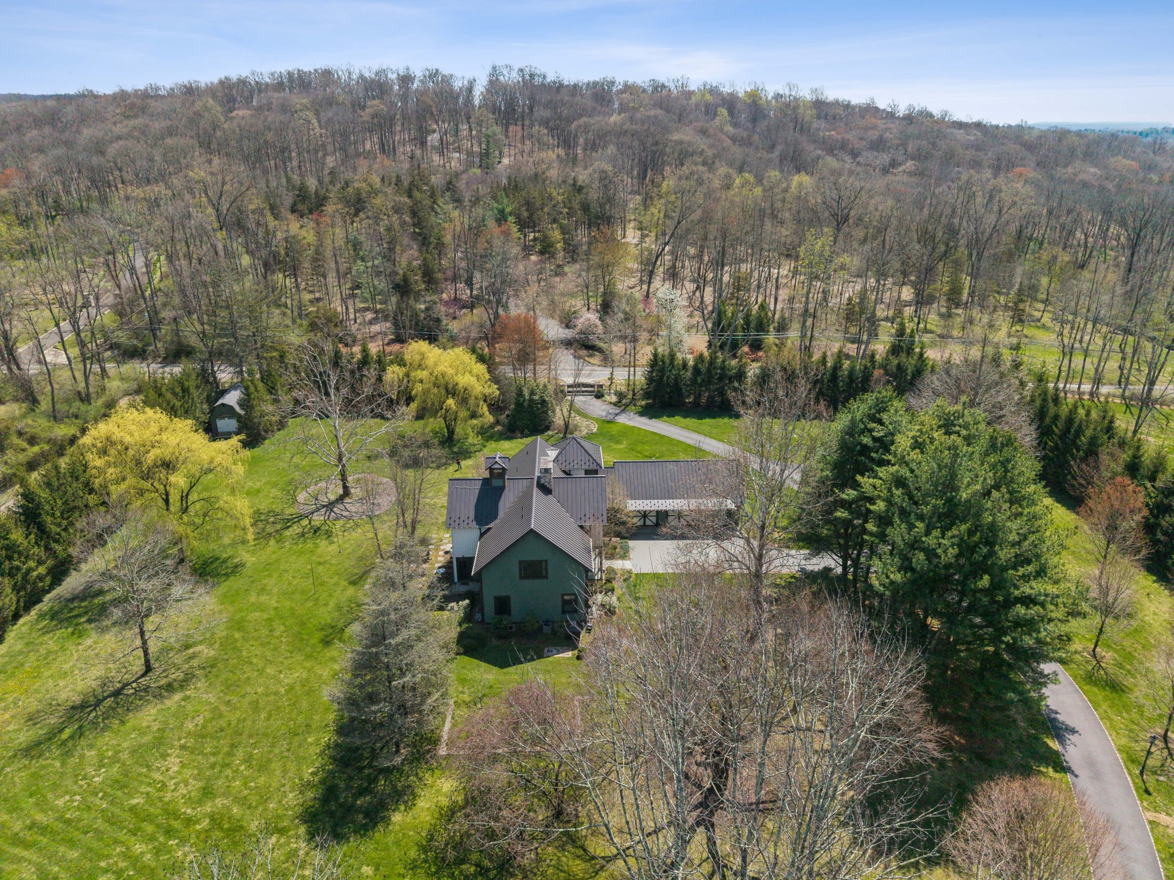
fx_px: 814
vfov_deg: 56.8
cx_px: 587
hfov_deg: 71.6
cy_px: 440
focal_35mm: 24
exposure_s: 1/6400
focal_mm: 8.7
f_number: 1.8
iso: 200
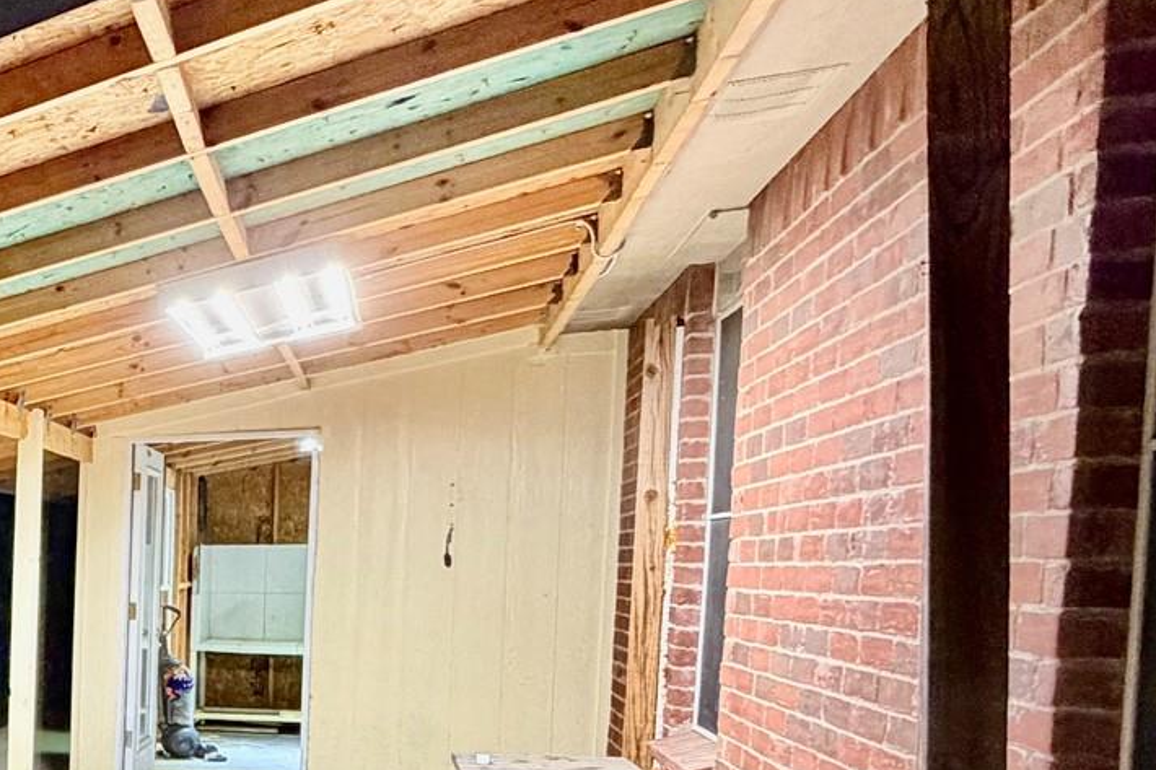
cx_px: -484
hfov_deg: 30.8
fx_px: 1348
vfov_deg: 31.0
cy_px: 633
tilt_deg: -3.4
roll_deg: -0.1
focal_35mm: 42
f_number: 2.2
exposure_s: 1/60
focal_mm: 2.22
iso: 400
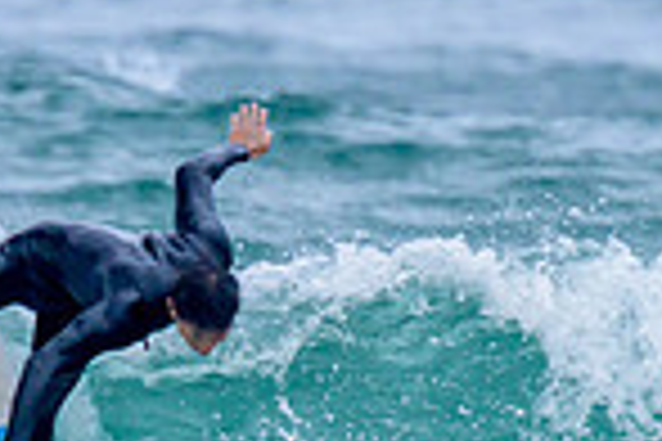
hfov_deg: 0.9
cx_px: 261
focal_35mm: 2209
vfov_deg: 0.6
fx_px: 40618
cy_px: 484
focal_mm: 560
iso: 640
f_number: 8
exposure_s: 1/2000
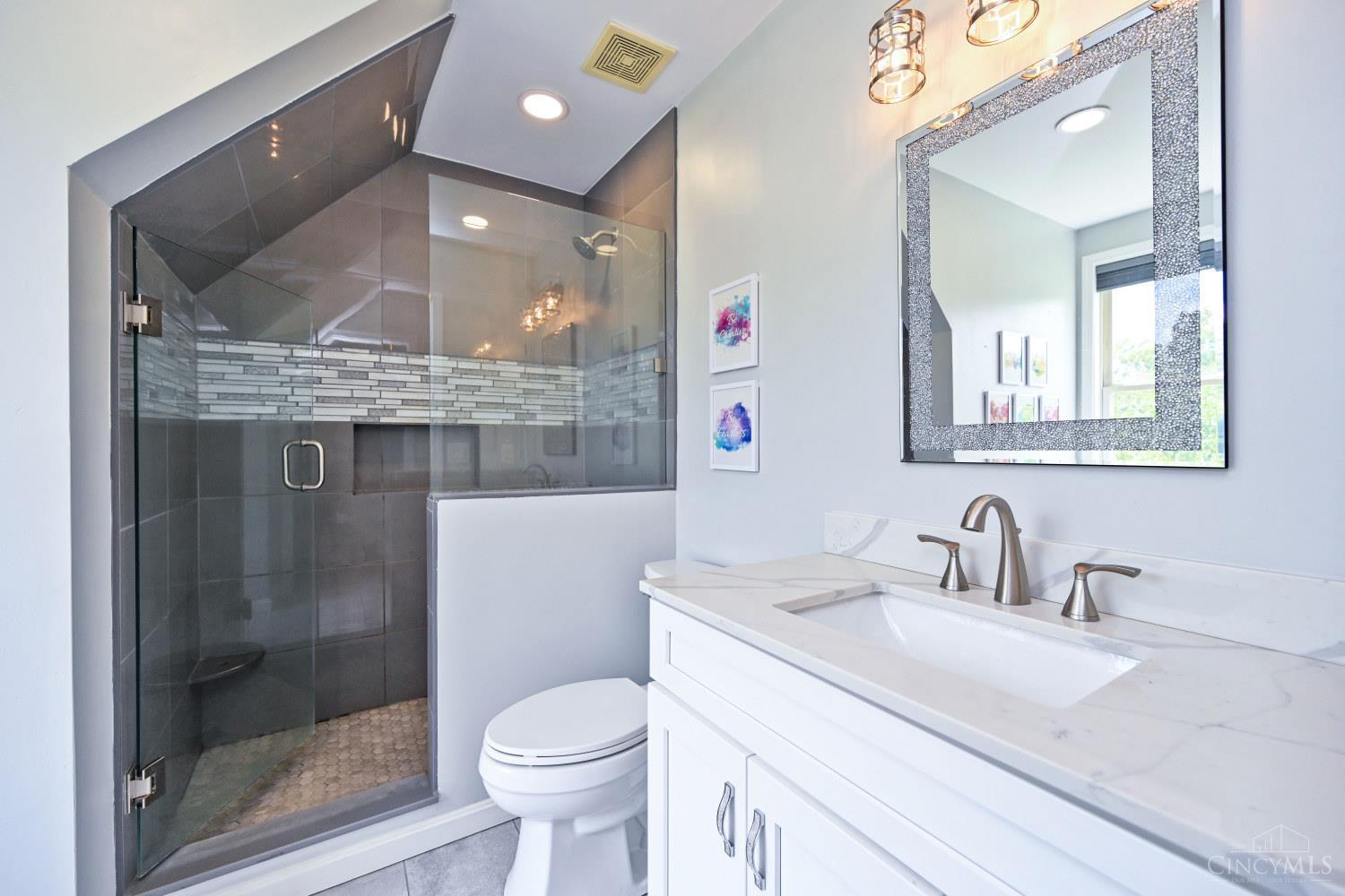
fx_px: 523
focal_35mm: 14
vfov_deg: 81.2
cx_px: 672
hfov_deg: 104.3
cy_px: 448
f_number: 5
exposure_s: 1/100
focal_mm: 14
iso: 200
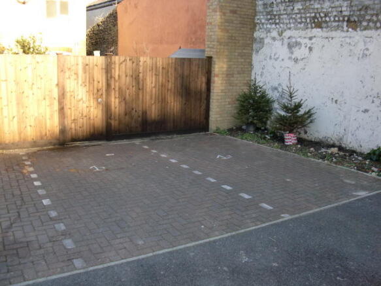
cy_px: 143
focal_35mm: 36
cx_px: 190
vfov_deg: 39.6
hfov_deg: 51.4
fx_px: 396
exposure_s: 1/160
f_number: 2.8
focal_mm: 6.3
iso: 64
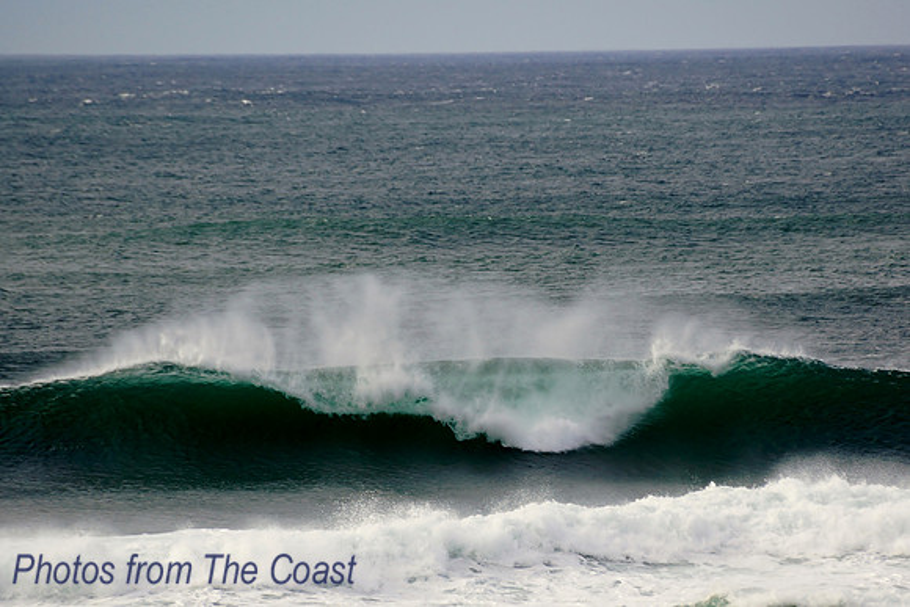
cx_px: 455
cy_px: 304
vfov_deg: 3.1
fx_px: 11377
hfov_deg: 4.6
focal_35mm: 450
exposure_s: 1/500
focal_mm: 300
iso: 100
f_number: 7.1
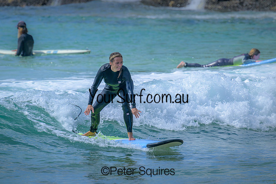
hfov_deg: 3.1
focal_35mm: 670
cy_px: 88
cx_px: 137
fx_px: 5138
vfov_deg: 2.1
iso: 400
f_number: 11
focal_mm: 640
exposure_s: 1/1000
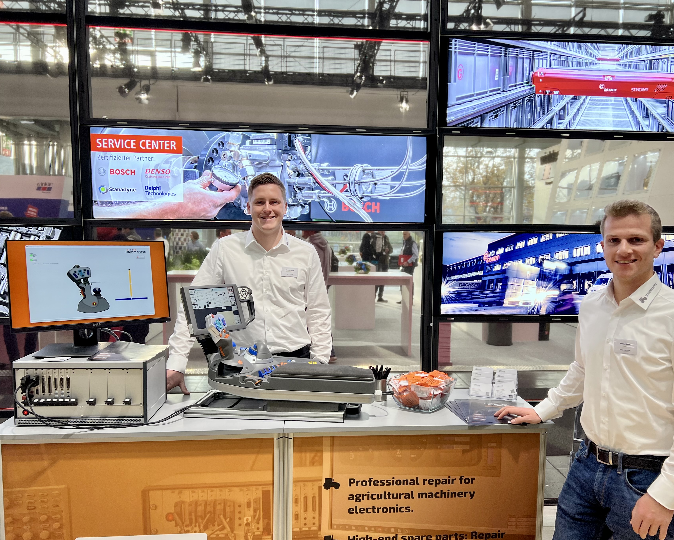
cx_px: 358
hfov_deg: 58.7
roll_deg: -0.7
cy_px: 297
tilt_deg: -5.9
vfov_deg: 48.4
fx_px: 598
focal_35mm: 30
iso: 64
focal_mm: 5.7
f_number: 1.5
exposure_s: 1/121
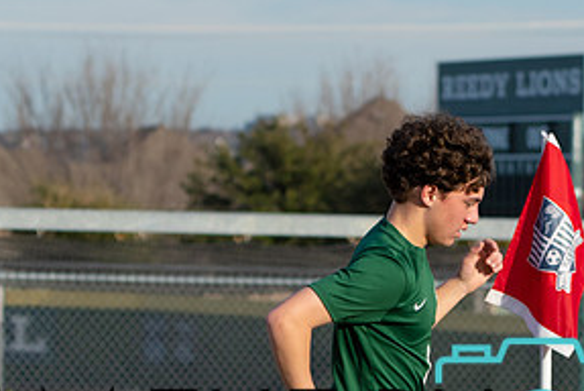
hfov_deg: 7.3
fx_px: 4579
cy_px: 450
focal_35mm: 282
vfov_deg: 4.9
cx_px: 304
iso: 200
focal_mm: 100
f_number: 4.5
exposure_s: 1/1250
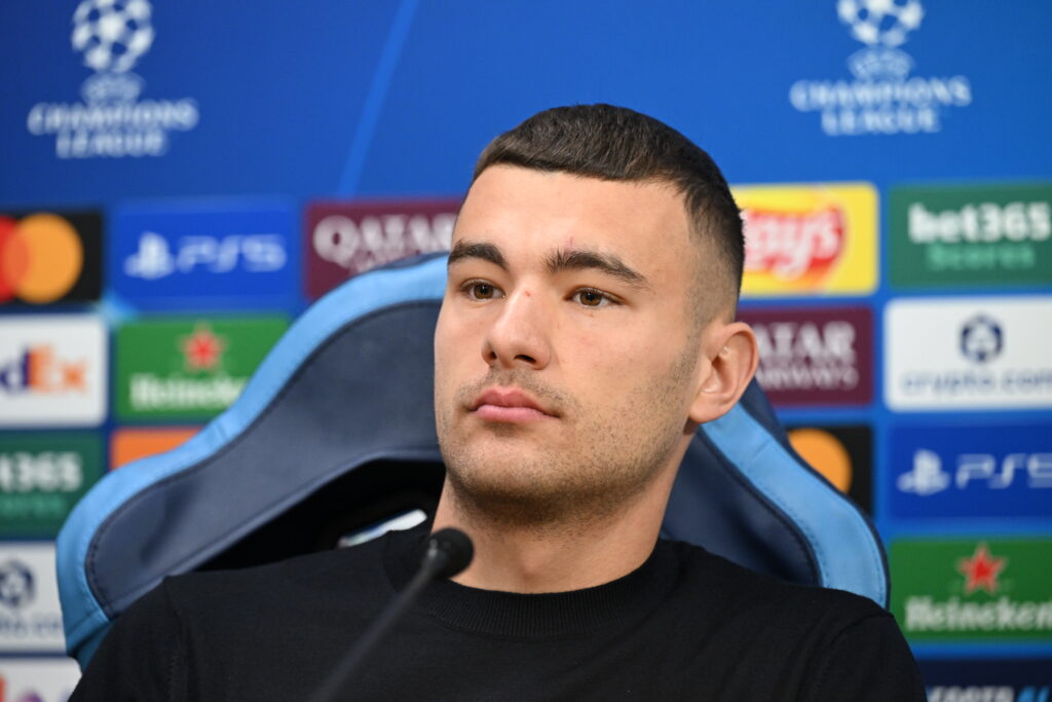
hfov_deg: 11.4
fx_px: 5260
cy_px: 351
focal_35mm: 180
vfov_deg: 7.6
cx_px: 526
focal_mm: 180
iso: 3200
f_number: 3.5
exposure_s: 1/250
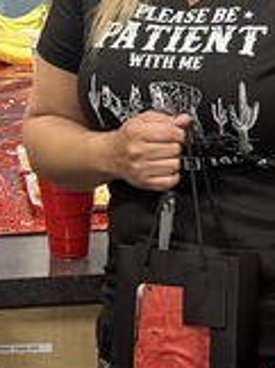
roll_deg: +2.2
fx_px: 1614
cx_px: -32
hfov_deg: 9.6
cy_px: 91
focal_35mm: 152
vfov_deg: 13.0
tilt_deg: -8.0
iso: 200
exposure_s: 1/87
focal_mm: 6.76
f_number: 1.78
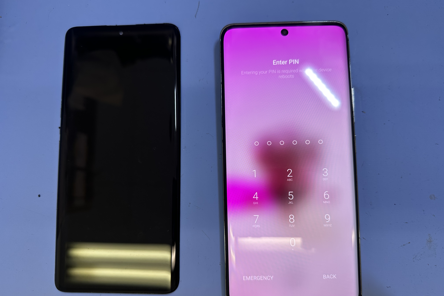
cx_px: 222
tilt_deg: -81.8
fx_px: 308
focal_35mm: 25
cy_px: 155
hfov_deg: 71.5
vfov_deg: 51.3
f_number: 1.78
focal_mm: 6.86
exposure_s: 1/100
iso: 64
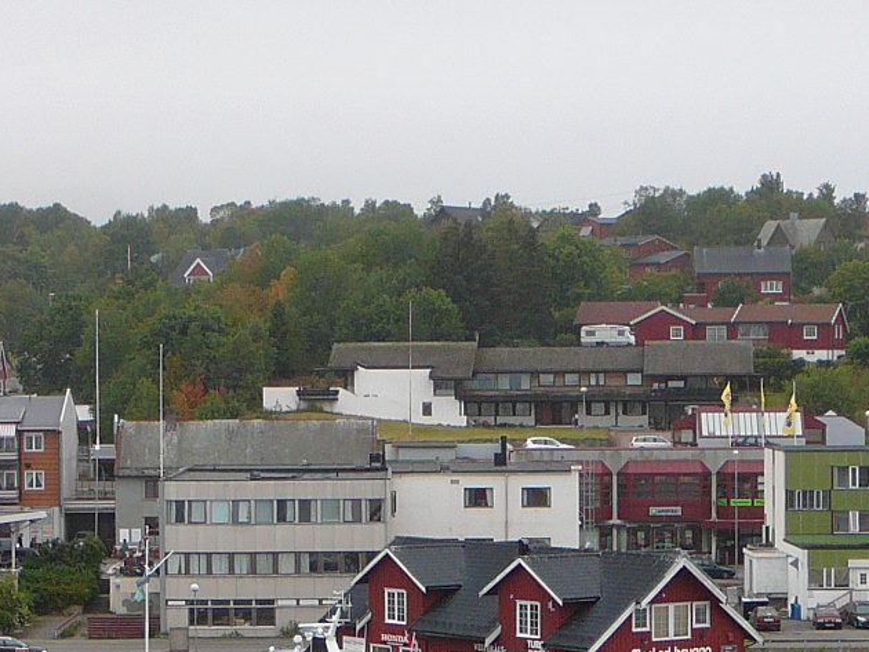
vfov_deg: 11.2
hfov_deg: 14.9
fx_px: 3315
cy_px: 529
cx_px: 321
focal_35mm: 132
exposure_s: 1/160
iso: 80
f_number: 3.4
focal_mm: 7.8
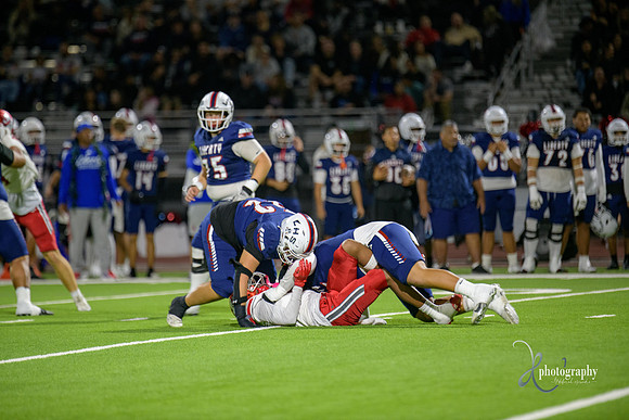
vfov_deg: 4.6
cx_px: 314
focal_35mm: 300
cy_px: 210
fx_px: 5243
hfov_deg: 6.9
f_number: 2.8
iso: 2000
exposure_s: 1/250
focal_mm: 300
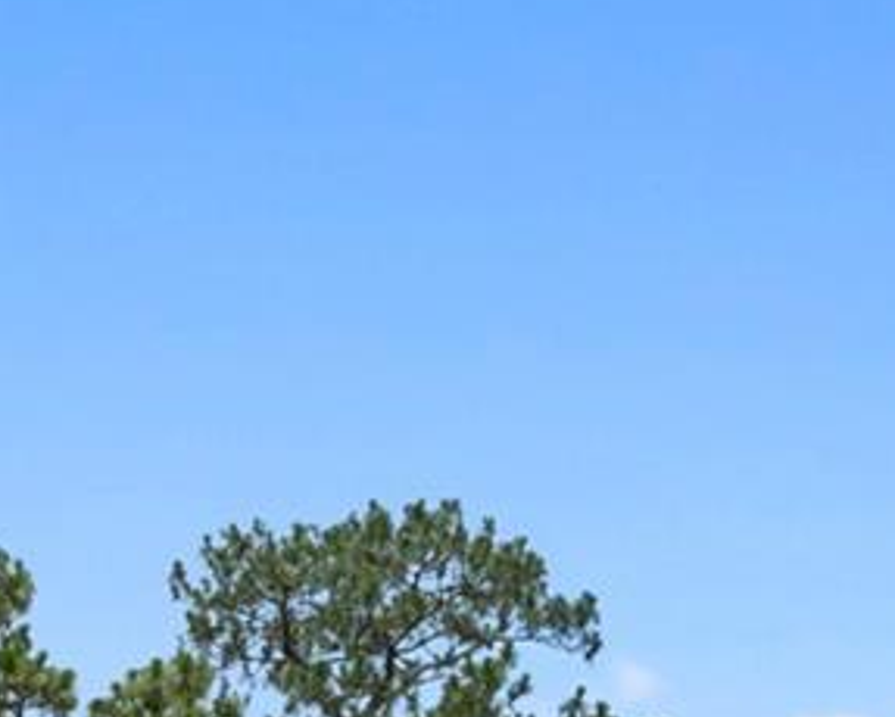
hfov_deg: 19.4
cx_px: -112
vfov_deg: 14.0
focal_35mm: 94
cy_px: 1412
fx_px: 2492
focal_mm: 12
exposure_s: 1/3200
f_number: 5
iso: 320
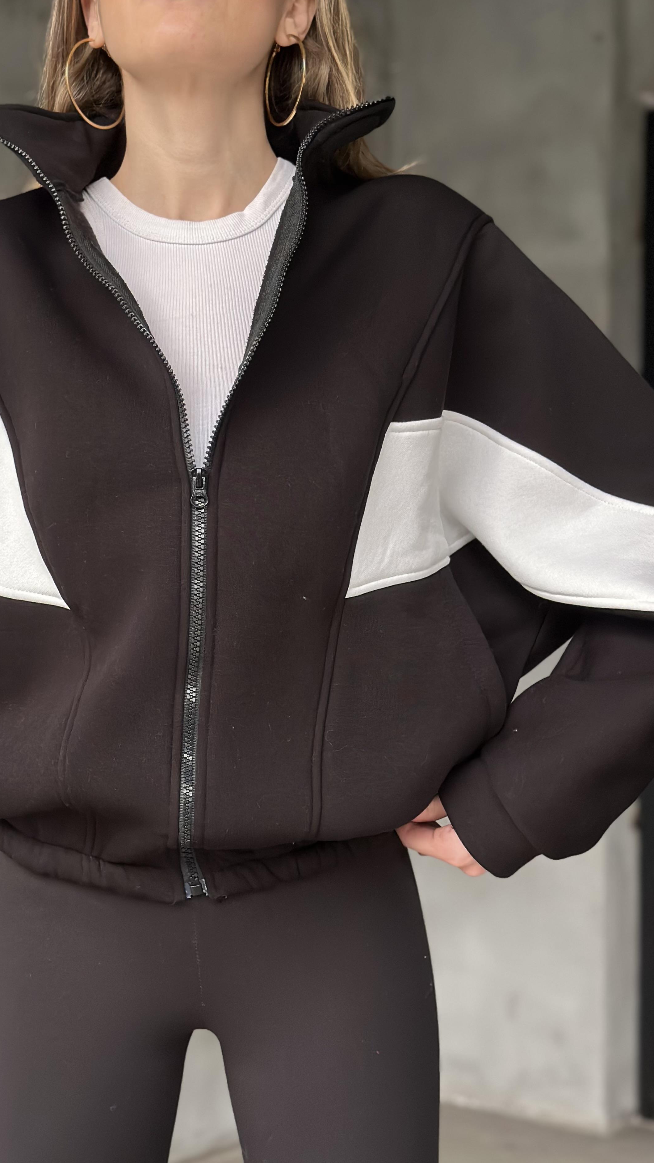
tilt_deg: +1.7
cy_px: 596
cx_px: 222
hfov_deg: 21.4
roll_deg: -1.1
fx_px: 1726
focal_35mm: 56
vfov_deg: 37.2
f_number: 1.78
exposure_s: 1/60
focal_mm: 6.86
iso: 320
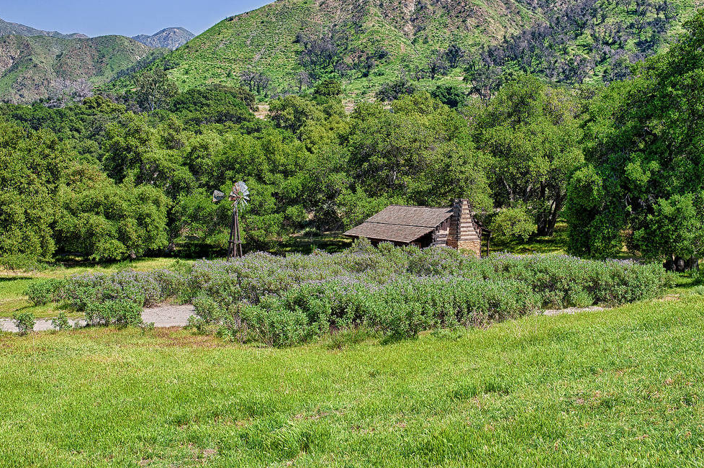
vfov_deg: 29.8
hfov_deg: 43.6
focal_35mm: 45
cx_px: 368
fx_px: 879
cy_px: 216
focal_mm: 40
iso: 200
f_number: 11
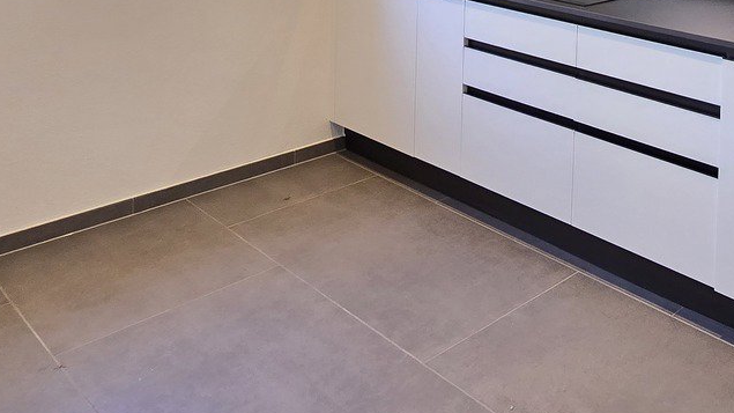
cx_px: 701
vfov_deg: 27.3
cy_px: -129
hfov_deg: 47.7
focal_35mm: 36
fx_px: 701
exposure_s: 1/50
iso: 125
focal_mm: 2.2
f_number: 2.2
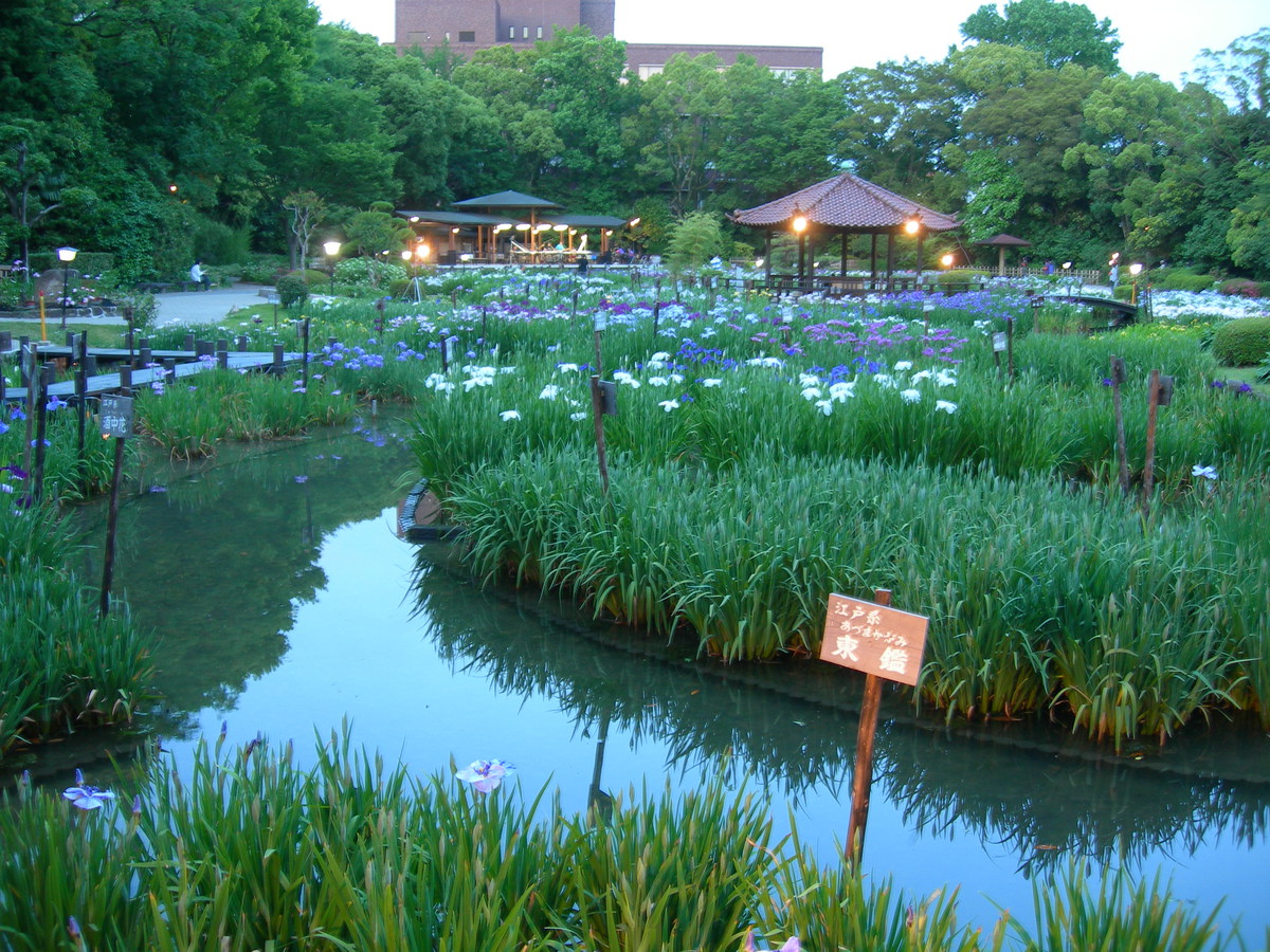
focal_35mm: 38
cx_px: 635
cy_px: 476
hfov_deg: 49.0
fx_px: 1394
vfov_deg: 37.7
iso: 54
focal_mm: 7.8
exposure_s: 1/4
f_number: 2.8
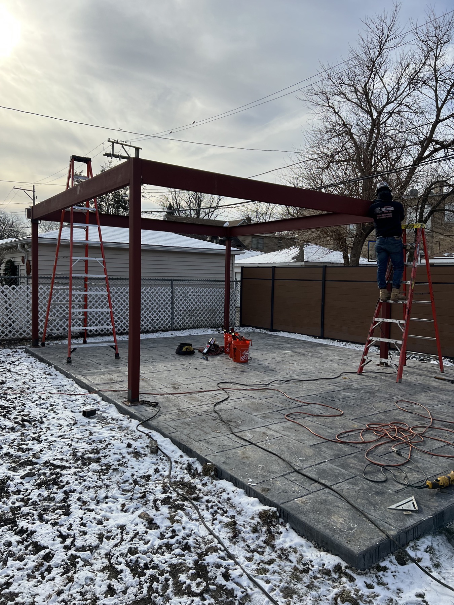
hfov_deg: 53.1
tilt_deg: -2.7
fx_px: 455
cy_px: 302
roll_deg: -0.8
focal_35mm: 26
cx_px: 227
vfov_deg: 67.3
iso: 50
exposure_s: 1/5319
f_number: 1.5
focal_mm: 5.7
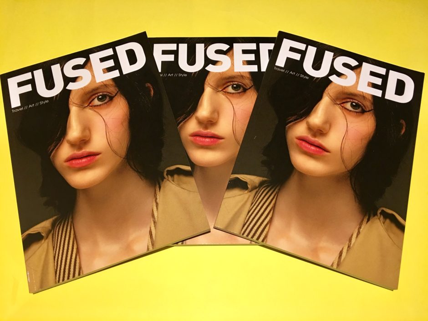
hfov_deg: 61.7
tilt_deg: -66.3
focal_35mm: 29
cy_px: 160
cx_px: 214
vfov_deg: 48.2
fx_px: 359
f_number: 2.2
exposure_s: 1/15
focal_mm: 4.15
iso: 64
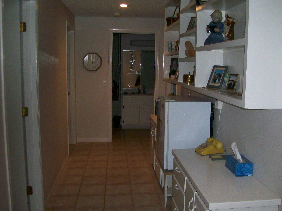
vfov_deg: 39.7
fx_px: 293
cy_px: 106
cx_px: 141
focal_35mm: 36
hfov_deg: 51.4
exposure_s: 1/64
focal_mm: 6
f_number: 2.7
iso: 140
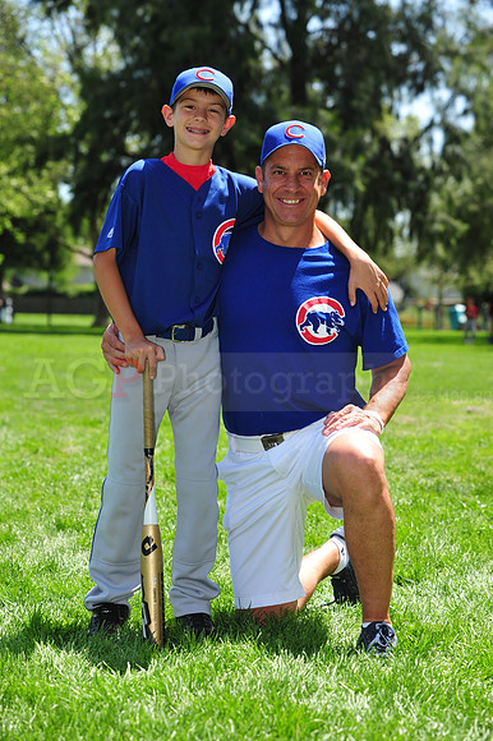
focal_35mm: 120
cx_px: 246
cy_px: 370
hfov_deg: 11.4
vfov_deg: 17.1
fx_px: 2468
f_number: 5.6
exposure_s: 1/500
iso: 200
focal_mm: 120
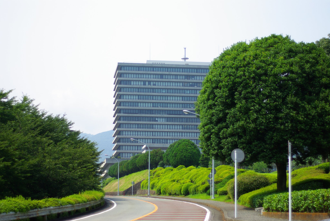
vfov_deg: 18.2
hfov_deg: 27.0
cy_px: 110
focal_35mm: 75
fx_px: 688
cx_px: 165
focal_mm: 50
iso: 100
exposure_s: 1/4000
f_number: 1.6
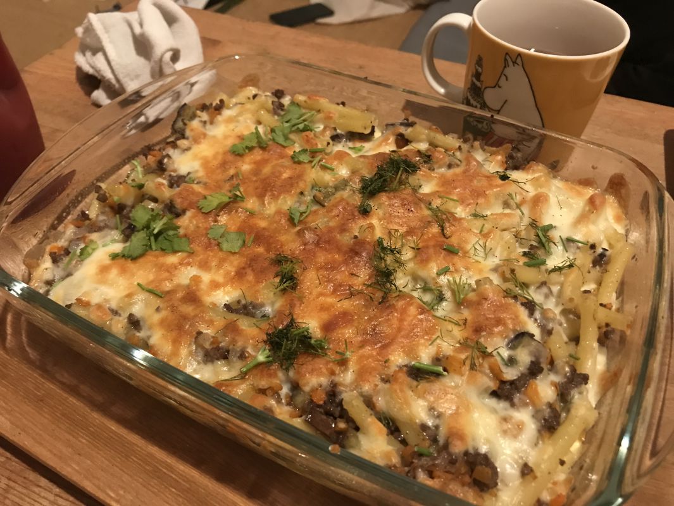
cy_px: 253
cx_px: 337
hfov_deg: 63.4
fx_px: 545
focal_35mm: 28
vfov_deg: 49.8
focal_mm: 3.99
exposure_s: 1/8
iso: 100
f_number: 1.8
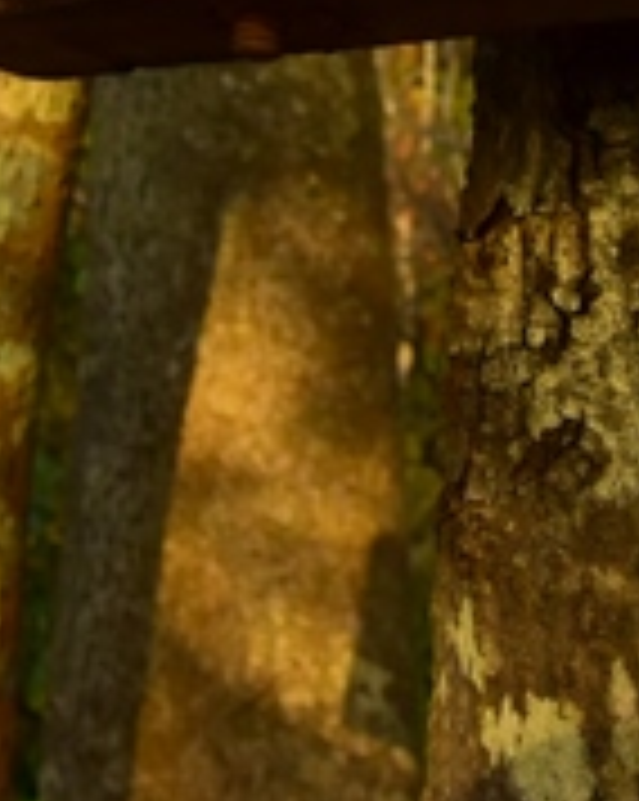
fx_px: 1800
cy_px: -259
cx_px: 216
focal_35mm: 76
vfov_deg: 22.3
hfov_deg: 20.1
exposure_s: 1/250
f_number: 3.5
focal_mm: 6.7
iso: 160
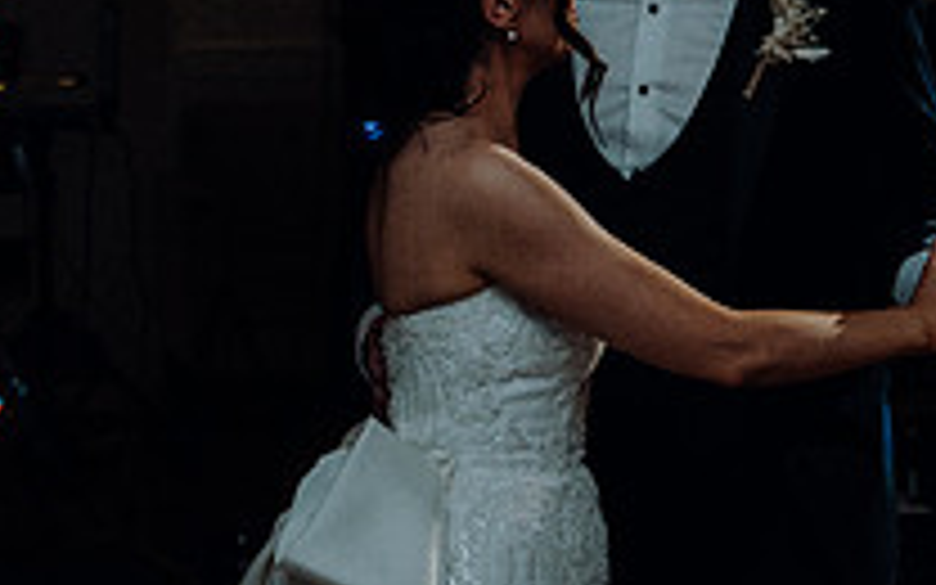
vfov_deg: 10.2
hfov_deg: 16.2
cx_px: 716
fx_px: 3265
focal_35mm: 128
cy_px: 232
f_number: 3.5
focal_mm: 45
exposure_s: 1/160
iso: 2500
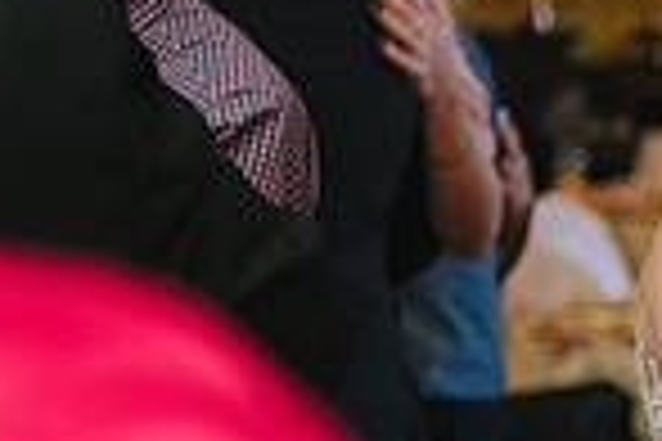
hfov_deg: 8.3
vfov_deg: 5.6
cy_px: 299
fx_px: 4487
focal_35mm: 244
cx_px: 1004
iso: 1250
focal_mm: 62
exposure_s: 1/80
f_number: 2.8
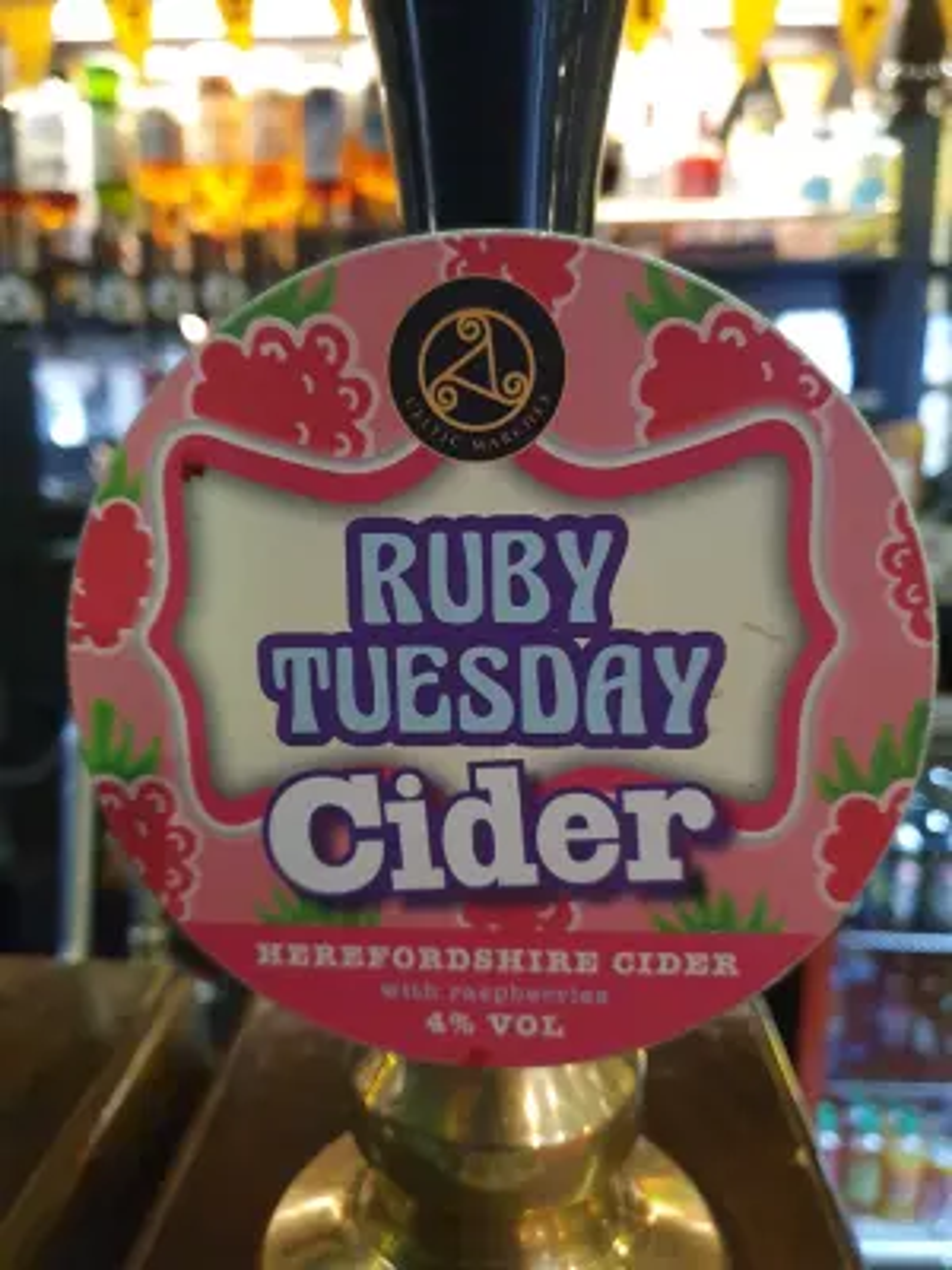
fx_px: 953
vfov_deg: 67.3
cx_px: 476
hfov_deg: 53.1
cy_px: 635
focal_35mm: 26
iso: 500
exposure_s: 1/50
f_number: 1.5
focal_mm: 4.32
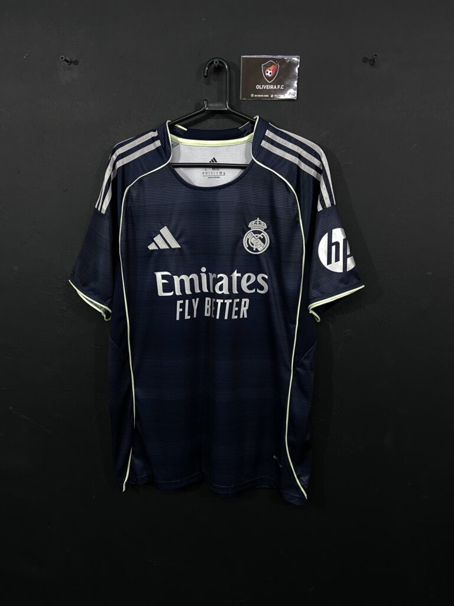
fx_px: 455
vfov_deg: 67.3
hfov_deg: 53.1
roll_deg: -0.5
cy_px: 303
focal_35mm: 26
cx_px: 227
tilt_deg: -10.4
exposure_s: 1/60
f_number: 1.8
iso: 250
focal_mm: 4.25
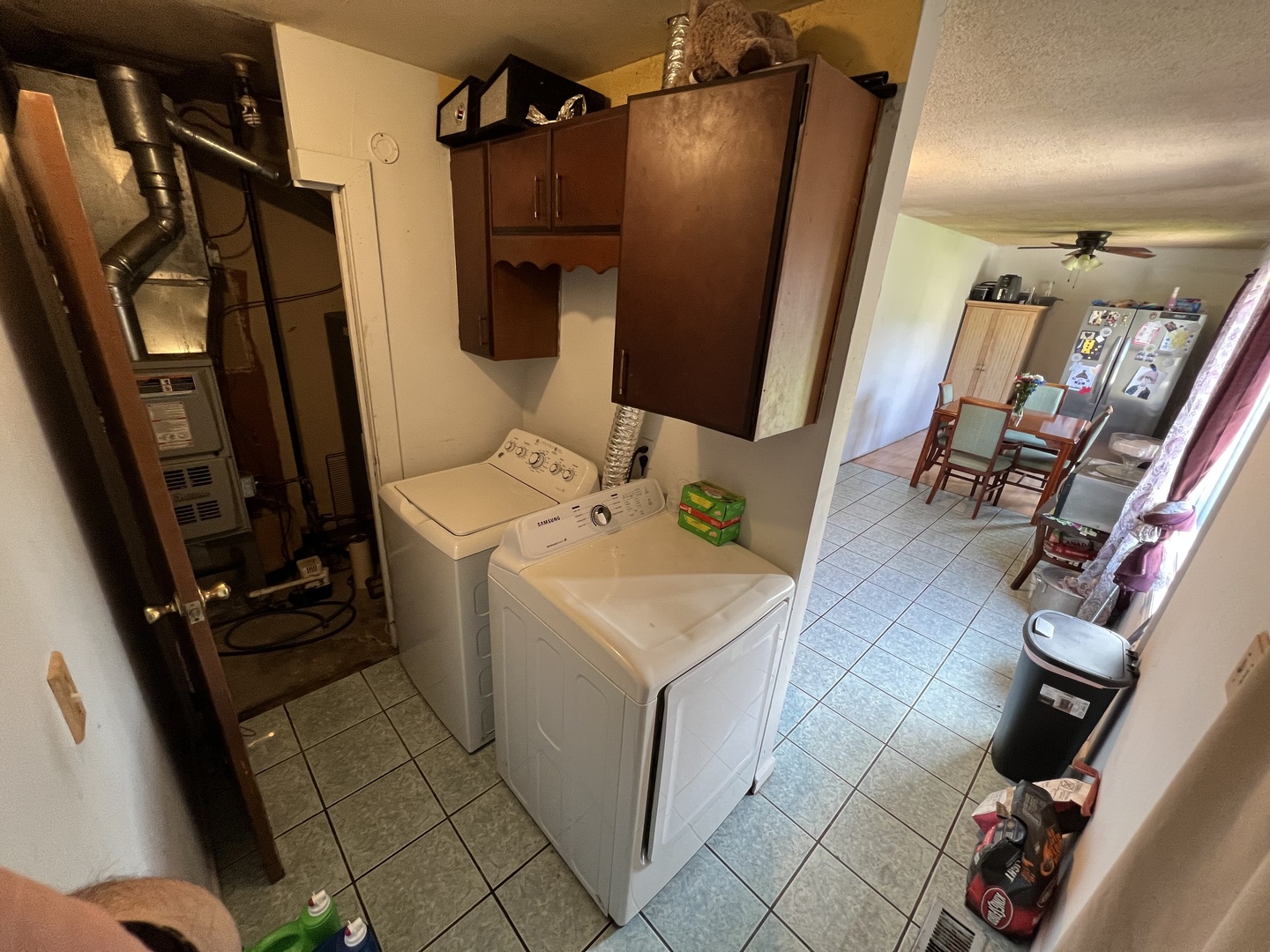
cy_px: 476
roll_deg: -4.5
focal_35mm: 13
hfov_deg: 106.2
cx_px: 635
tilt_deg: -23.0
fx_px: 477
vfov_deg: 89.9
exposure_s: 1/60
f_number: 1.8
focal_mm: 1.57
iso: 250
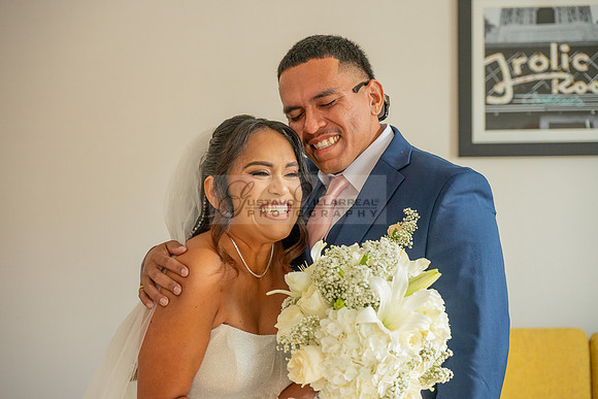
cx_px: 299
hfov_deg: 28.1
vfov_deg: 18.9
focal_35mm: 72
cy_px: 200
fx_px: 1196
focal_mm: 72
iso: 1250
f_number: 4
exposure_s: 1/200
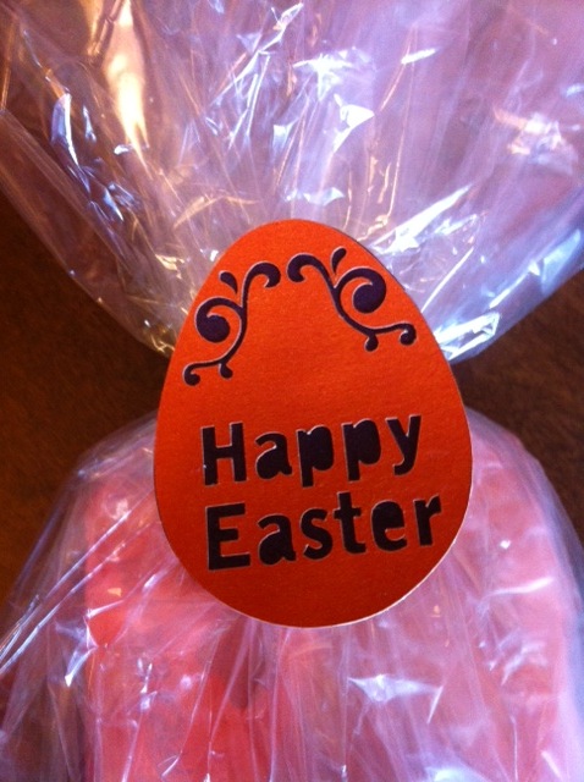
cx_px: 292
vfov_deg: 52.7
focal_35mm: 35
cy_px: 391
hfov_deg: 40.6
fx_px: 789
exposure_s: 1/15
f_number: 2.8
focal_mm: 3.85
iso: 250
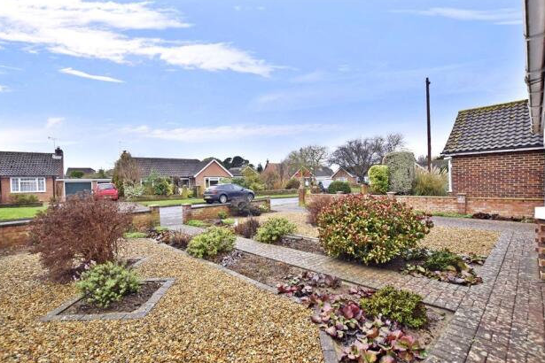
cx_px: 267
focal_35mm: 16
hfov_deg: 96.7
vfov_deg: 73.7
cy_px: 190
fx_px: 242
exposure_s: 1/400
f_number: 8
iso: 640
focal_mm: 10
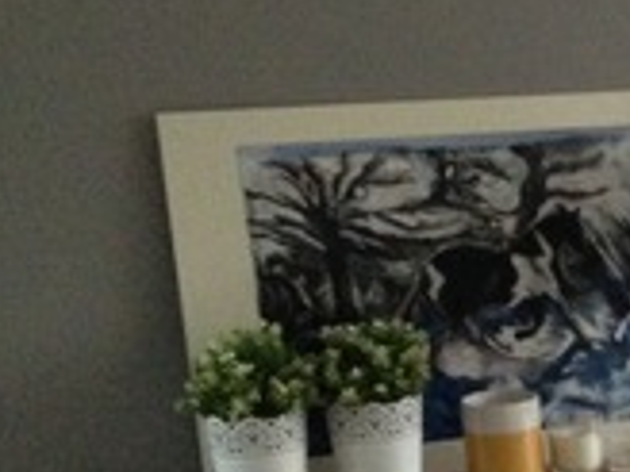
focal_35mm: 121
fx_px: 2202
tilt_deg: -11.9
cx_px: 1118
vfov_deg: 12.2
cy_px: 418
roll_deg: -0.3
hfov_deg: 14.4
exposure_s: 1/15
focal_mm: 4.12
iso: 400
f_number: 2.4
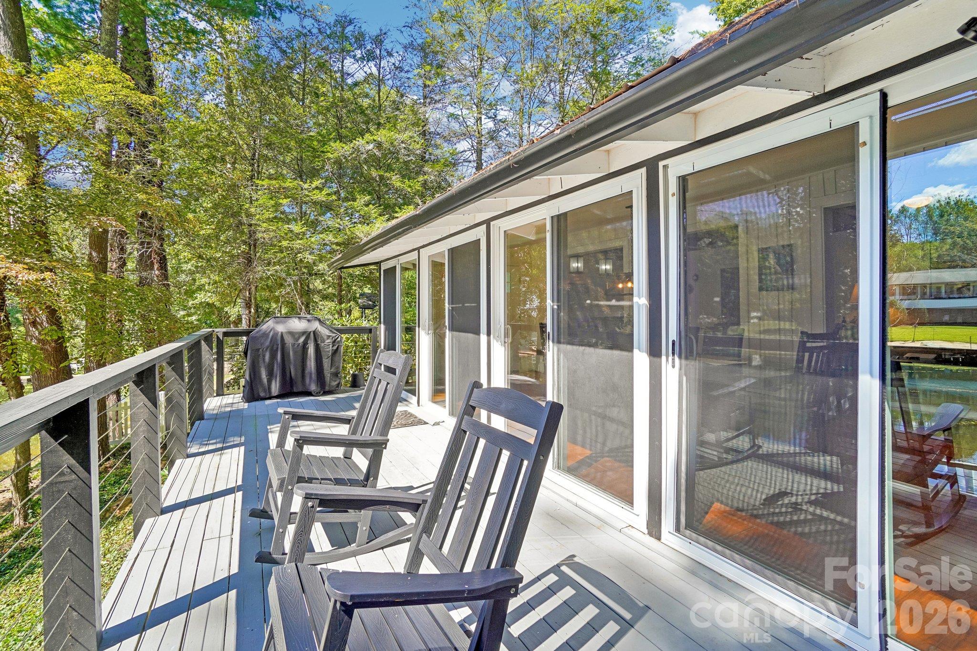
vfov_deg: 77.3
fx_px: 407
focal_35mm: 15
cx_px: 488
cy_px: 326
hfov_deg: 100.4
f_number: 8
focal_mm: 10
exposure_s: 1/60
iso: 100
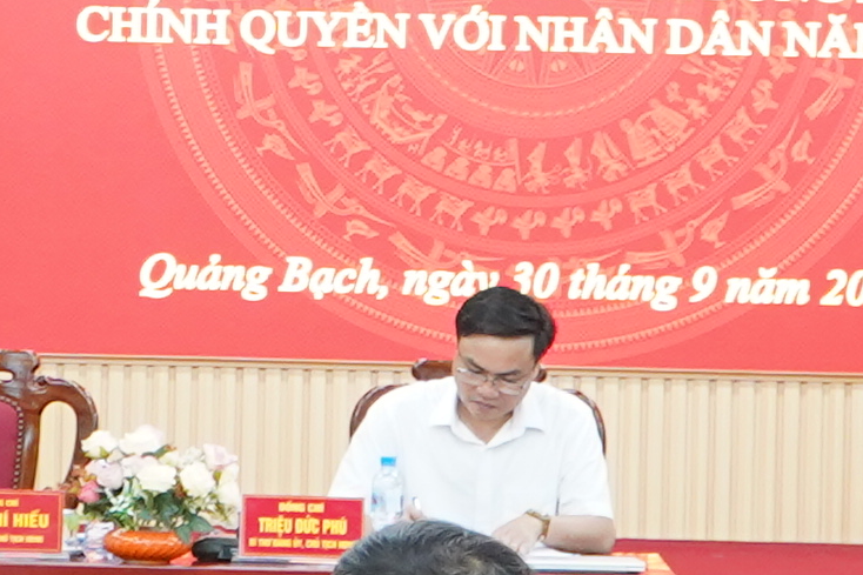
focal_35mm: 193
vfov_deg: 7.1
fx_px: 4625
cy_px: 181
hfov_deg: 10.6
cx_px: 234
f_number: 4
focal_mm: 24
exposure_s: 1/40
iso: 1600
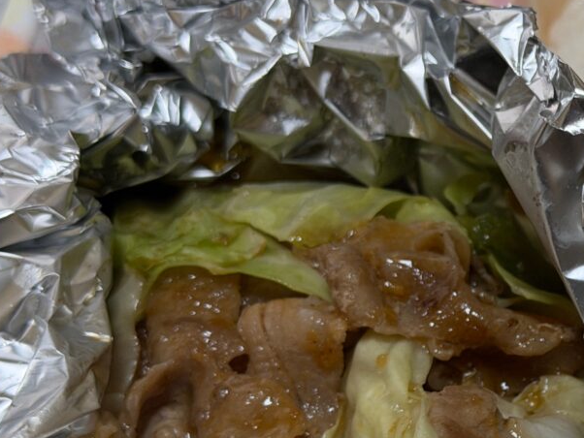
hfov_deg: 18.7
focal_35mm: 102
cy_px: 330
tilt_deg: -53.4
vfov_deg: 14.5
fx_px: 1722
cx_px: 592
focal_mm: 6.76
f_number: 1.78
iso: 80
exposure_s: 1/60
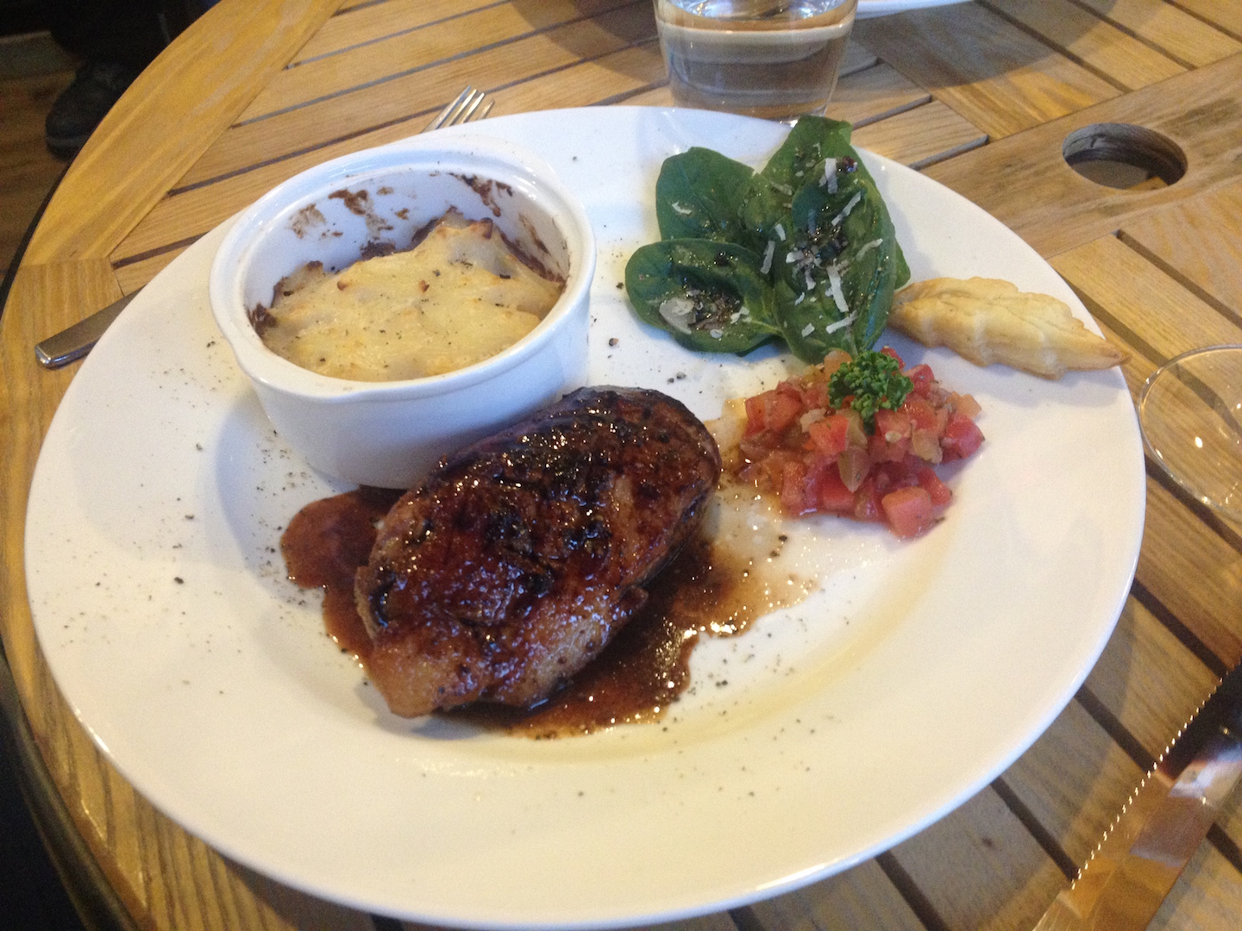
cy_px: 466
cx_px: 621
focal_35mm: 35
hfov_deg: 52.6
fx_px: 1256
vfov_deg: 40.7
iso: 320
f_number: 2.4
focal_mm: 4.28
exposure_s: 1/20
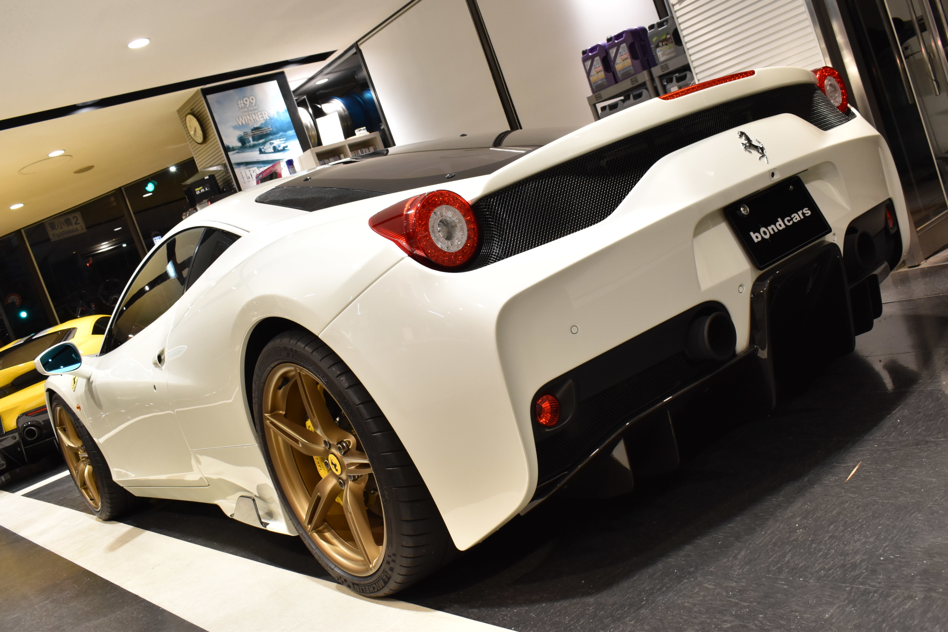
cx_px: 474
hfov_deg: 55.1
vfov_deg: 38.4
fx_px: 908
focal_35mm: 34
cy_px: 316
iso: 900
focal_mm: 23
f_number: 8
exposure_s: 1/40
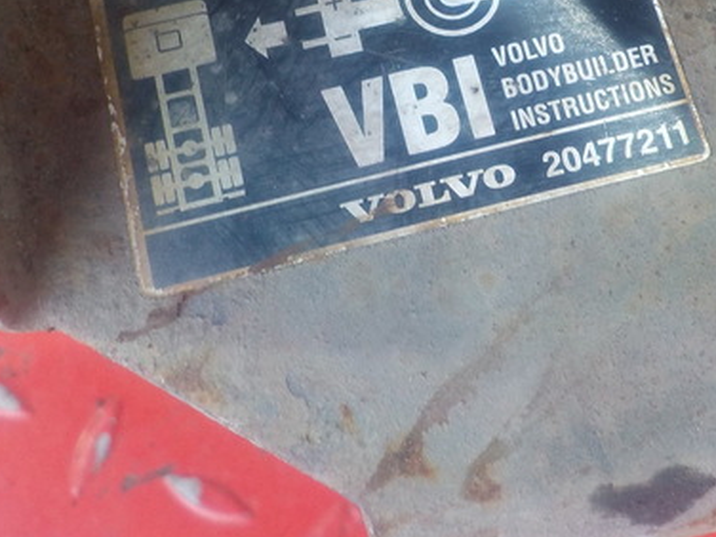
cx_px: 430
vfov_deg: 27.9
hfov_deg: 37.3
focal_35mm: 51
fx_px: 1055
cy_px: 97
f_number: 3.3
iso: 200
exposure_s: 1/30
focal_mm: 4.1
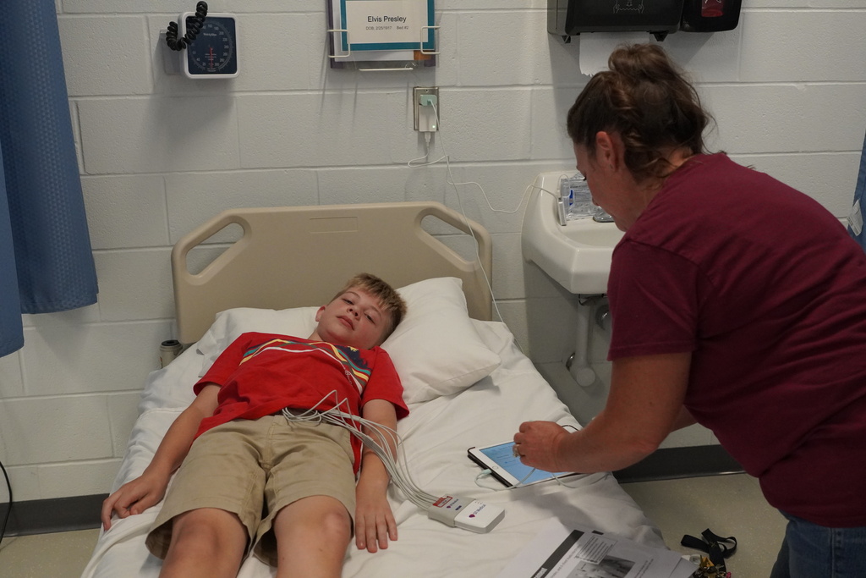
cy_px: 289
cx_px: 433
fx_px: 902
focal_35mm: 38
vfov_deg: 35.5
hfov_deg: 51.3
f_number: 4
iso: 2500
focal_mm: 25
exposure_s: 1/160
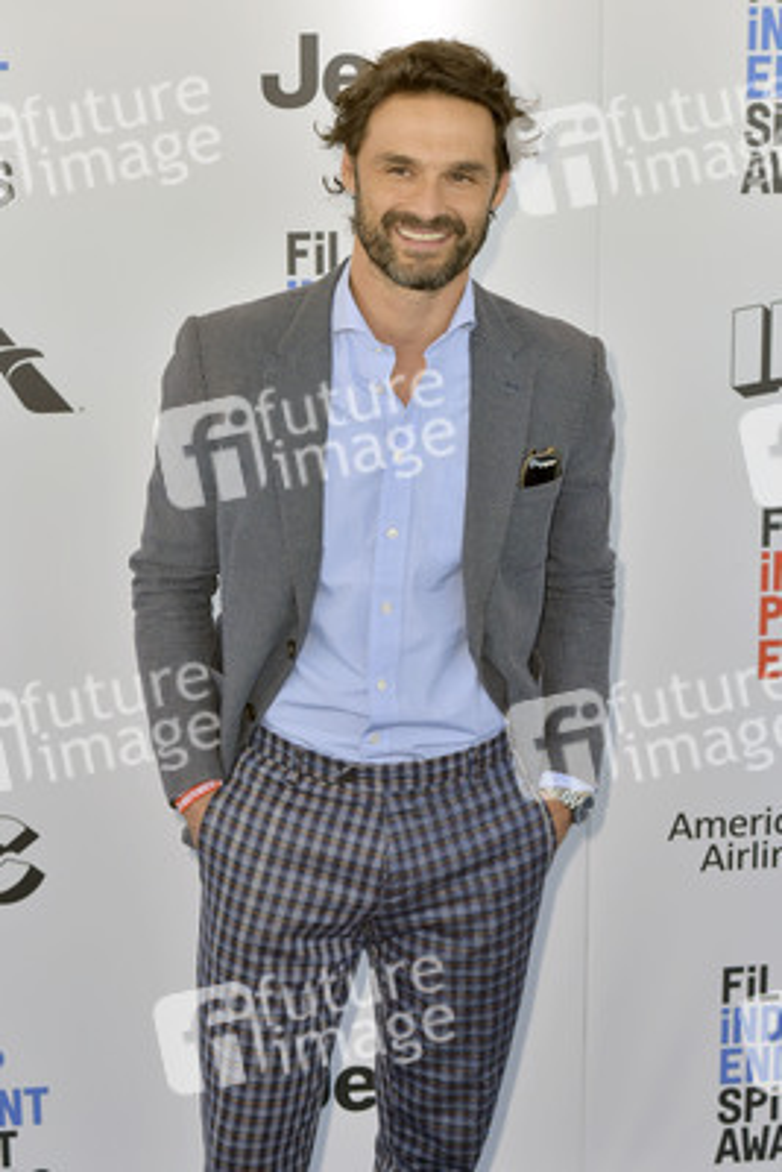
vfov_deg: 28.8
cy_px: 586
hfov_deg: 19.5
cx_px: 391
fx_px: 2279
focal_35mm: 70
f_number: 6.3
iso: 500
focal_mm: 70
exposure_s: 1/320
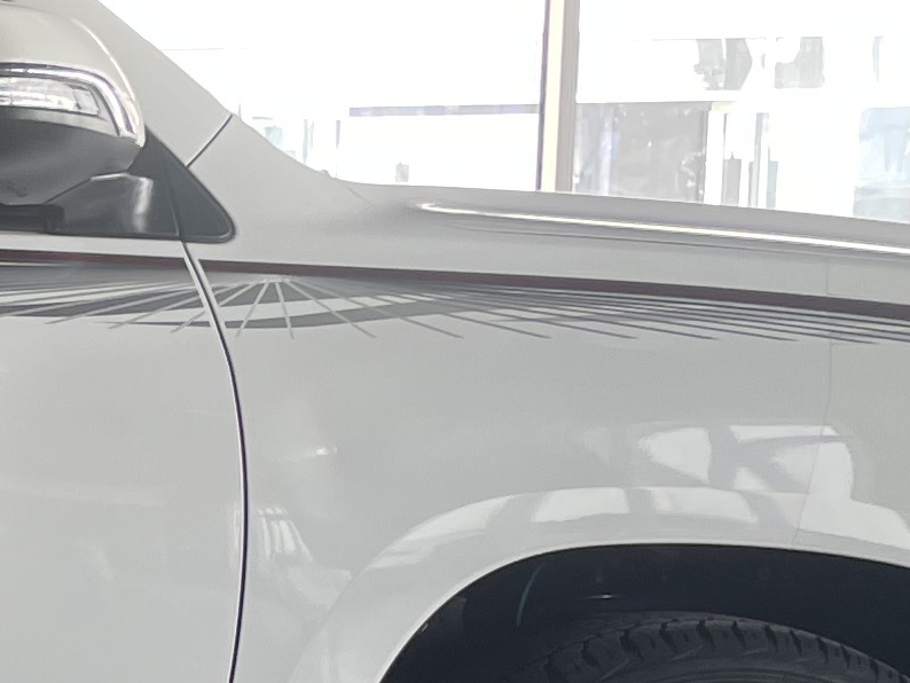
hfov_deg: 13.3
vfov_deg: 11.0
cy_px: 848
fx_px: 3471
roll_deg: +0.5
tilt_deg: -8.4
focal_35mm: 132
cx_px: -774
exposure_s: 1/121
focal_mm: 4.2
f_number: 1.6
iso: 32
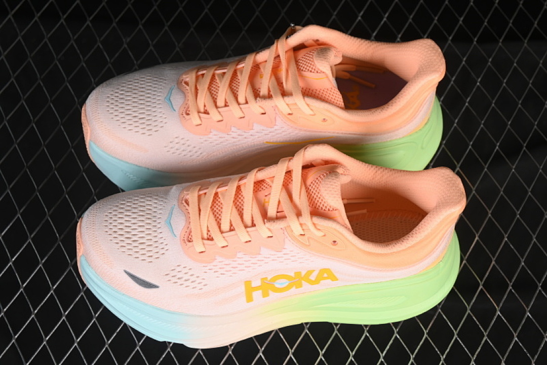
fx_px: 1139
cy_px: 182
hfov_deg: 27.0
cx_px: 274
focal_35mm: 75
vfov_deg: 18.2
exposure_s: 1/80
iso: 160
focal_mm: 50
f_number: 7.1
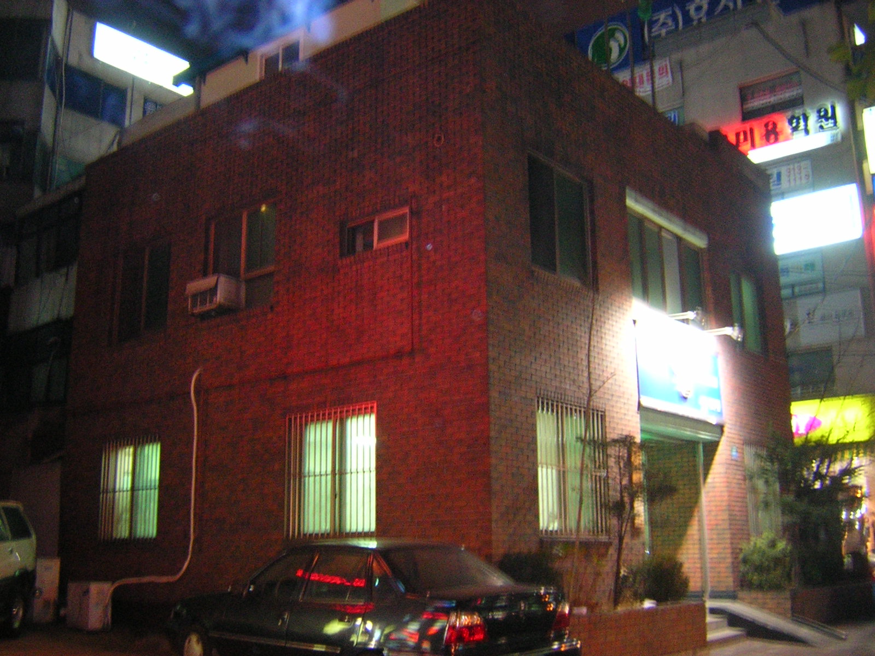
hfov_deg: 51.4
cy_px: 328
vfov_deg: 39.7
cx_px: 438
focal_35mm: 36
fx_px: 910
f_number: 2.6
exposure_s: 1/4.5
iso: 400
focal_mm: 4.7
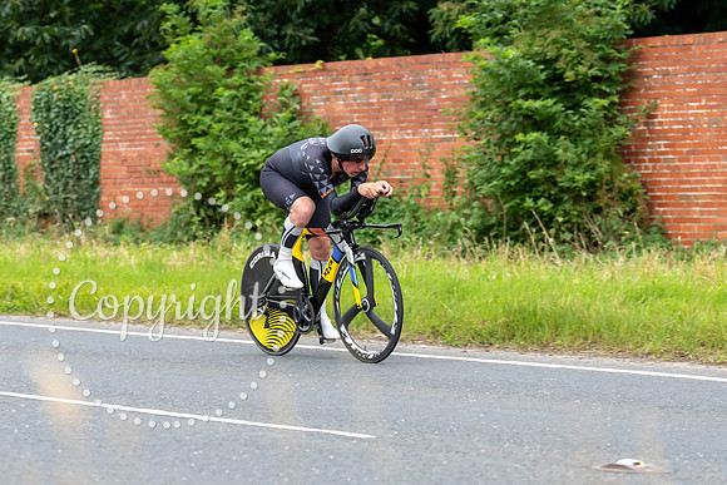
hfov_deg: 15.3
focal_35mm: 134
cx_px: 292
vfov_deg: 10.2
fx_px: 2706
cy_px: 167
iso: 1000
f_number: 3.2
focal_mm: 86
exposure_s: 1/640
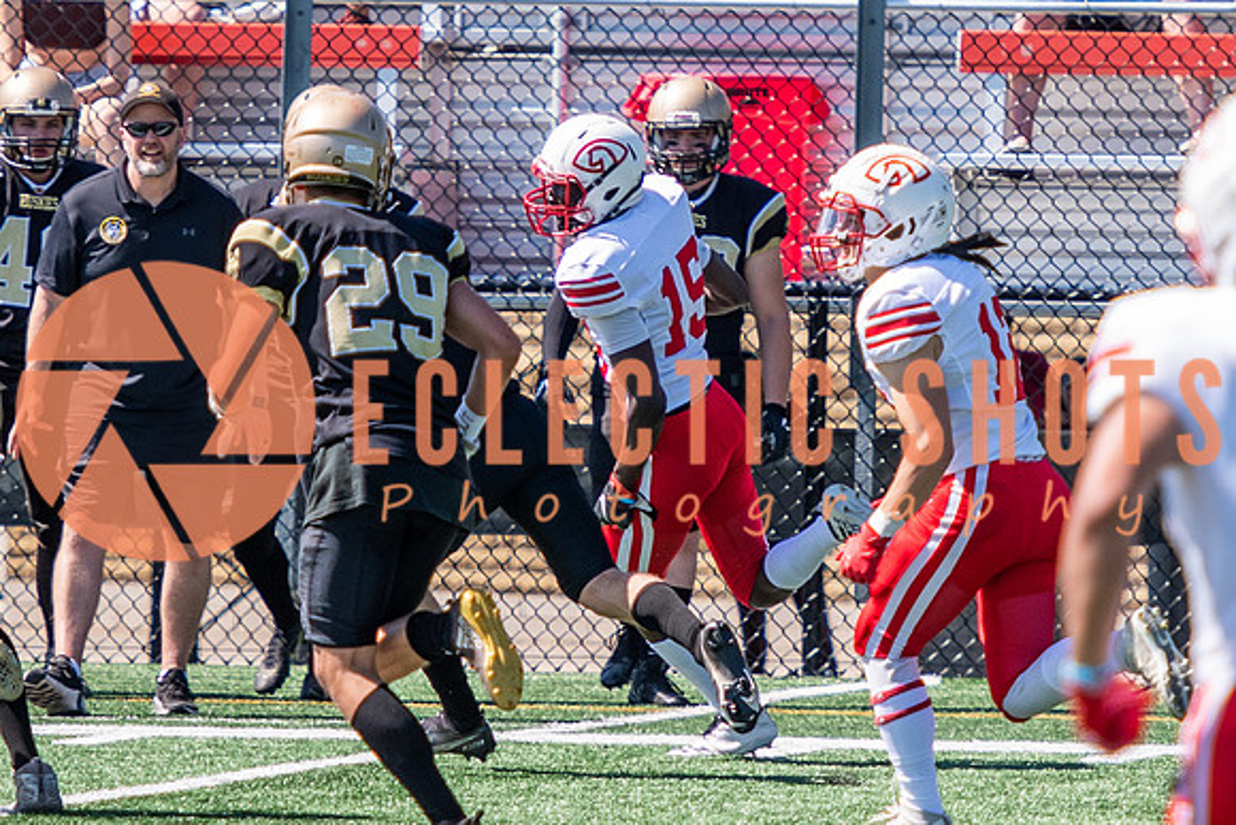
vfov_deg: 2.1
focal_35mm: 655
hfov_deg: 3.1
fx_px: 22492
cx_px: 563
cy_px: 353
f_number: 2.8
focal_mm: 165
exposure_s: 1/2000
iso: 160
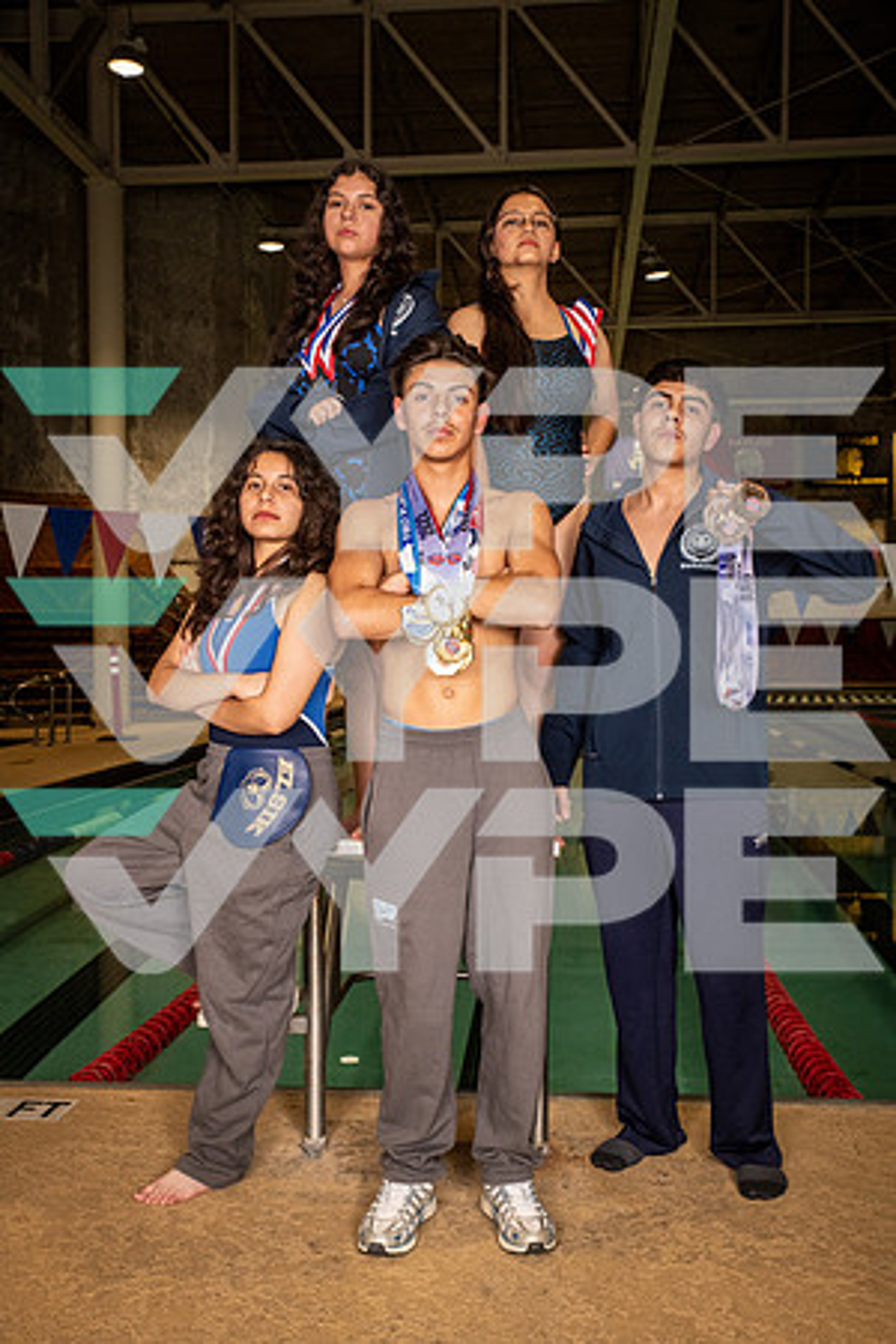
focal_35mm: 38
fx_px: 1419
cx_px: 448
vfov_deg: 50.7
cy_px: 672
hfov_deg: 35.1
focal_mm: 38
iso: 1000
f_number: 6.3
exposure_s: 1/400
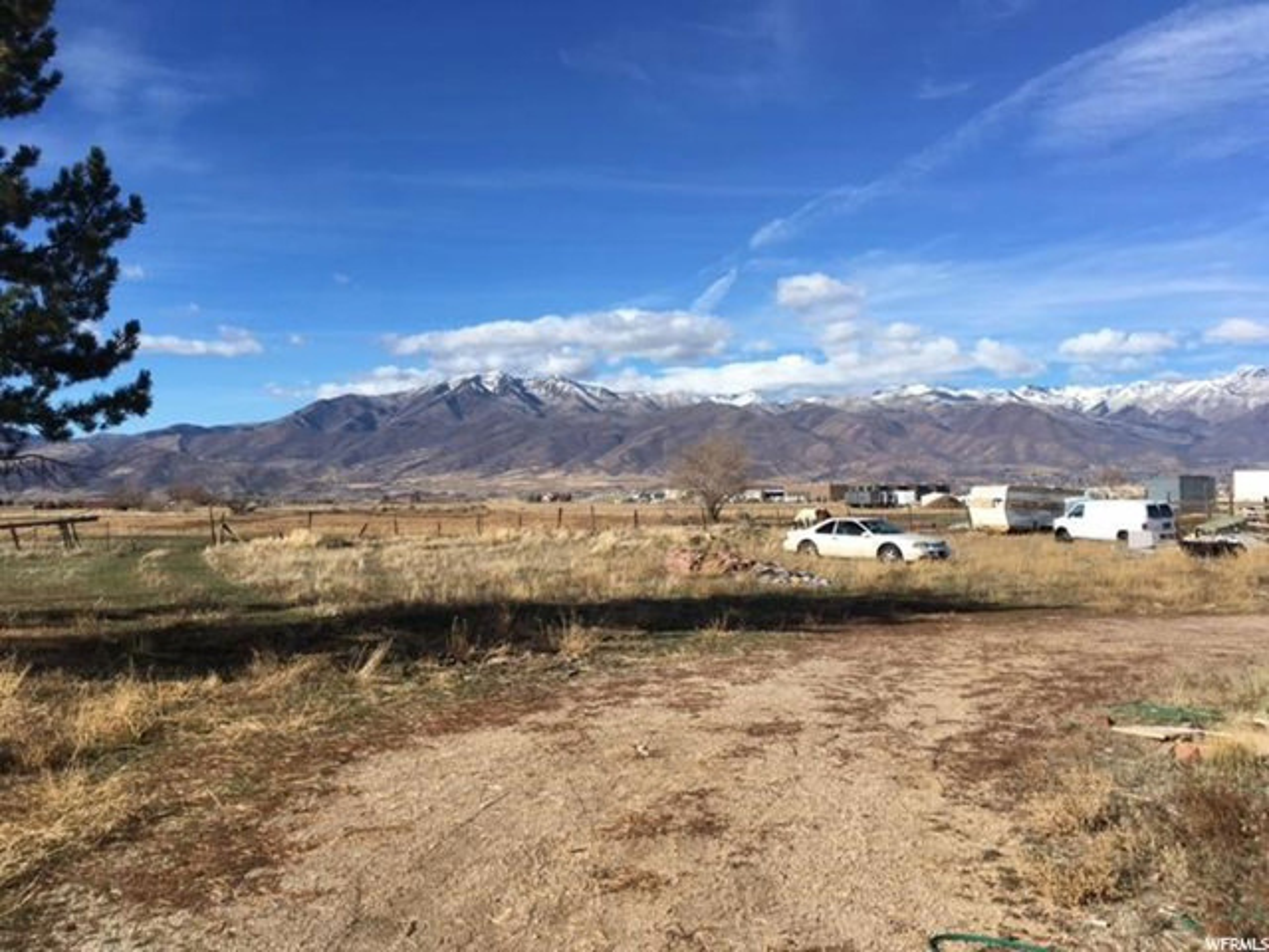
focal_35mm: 29
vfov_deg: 48.2
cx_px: 634
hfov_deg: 61.7
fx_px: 1063
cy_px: 476
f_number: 2.2
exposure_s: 1/1972
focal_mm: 4.15
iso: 25
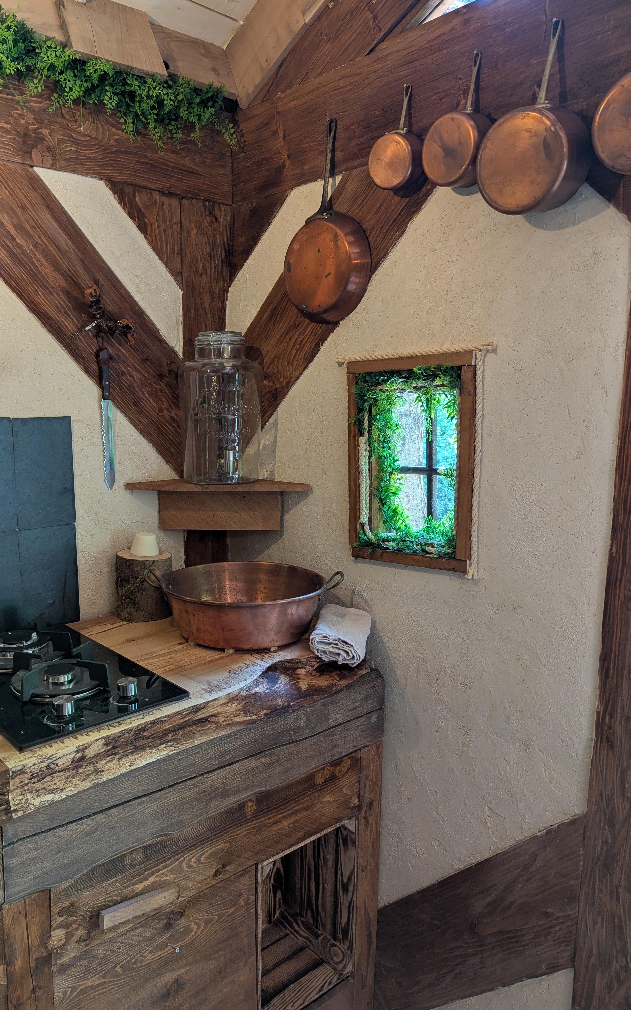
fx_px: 715
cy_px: 507
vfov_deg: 70.4
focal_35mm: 26
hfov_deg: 47.3
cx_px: 244
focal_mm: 6.81
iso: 44
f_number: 1.85
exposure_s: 1/61.3
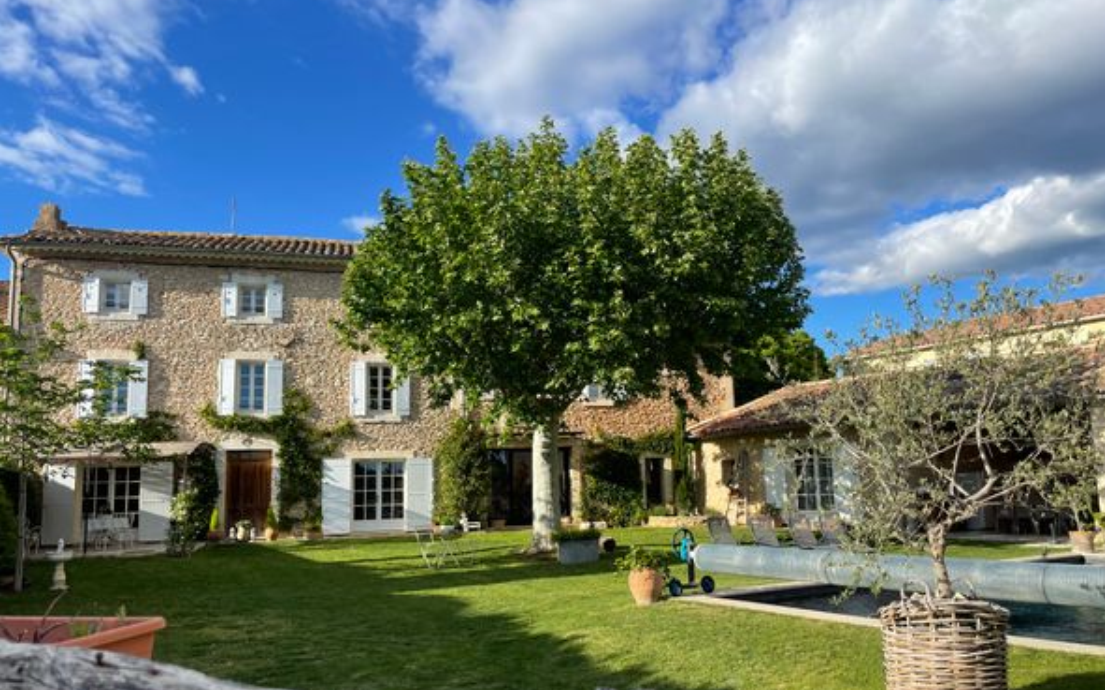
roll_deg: +1.6
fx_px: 843
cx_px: 559
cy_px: 391
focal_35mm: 28
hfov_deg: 66.5
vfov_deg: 44.4
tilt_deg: +6.9
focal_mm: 4.2
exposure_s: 1/2353
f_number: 1.6
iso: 32
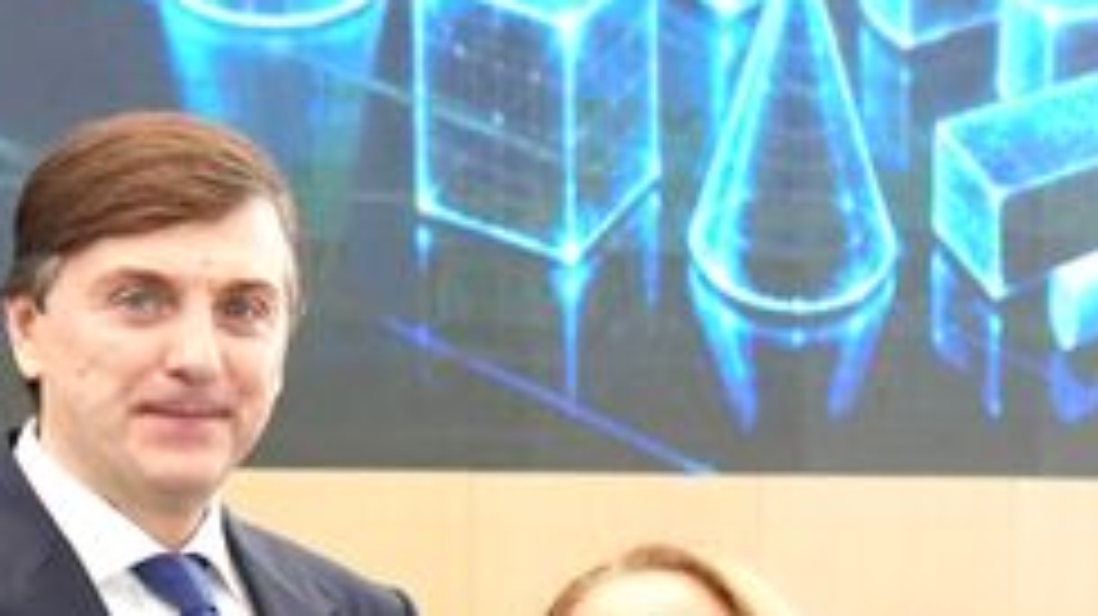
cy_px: 1003
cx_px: 97
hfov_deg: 6.8
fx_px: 9167
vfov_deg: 3.8
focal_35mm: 315
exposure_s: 1/160
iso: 3200
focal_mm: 70
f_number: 5
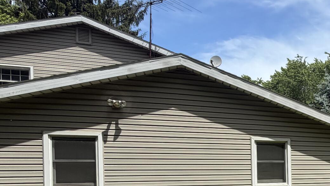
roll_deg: +1.7
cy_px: 183
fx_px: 385
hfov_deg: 37.3
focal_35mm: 44
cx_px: 380
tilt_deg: -1.1
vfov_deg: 25.8
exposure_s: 1/770
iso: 25
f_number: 2.2
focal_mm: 2.22
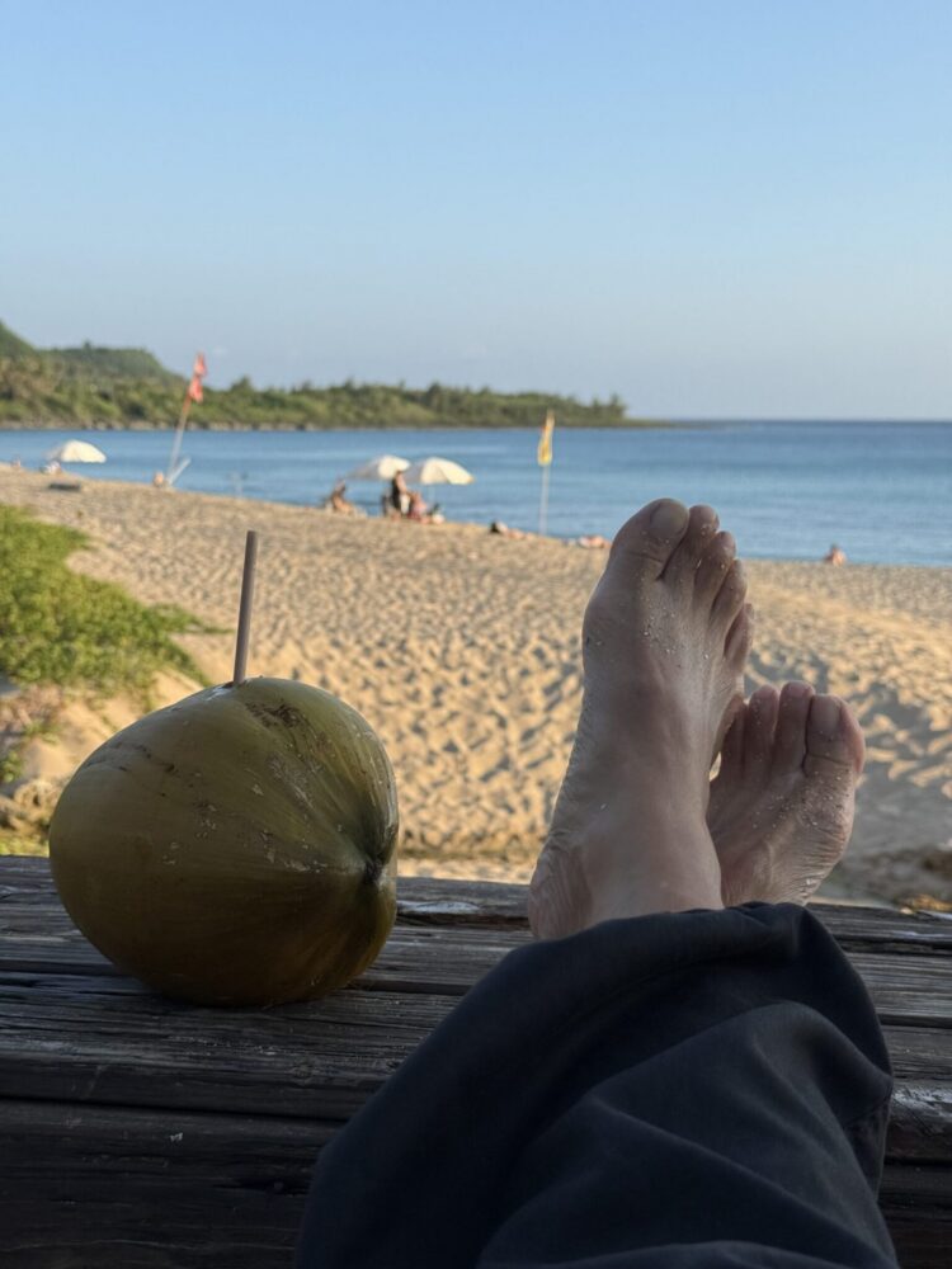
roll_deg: -1.0
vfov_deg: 39.7
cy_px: 634
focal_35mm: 48
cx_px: 476
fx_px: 1760
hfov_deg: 30.3
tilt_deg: -6.6
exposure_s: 1/1980
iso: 64
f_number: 1.78
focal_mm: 6.76
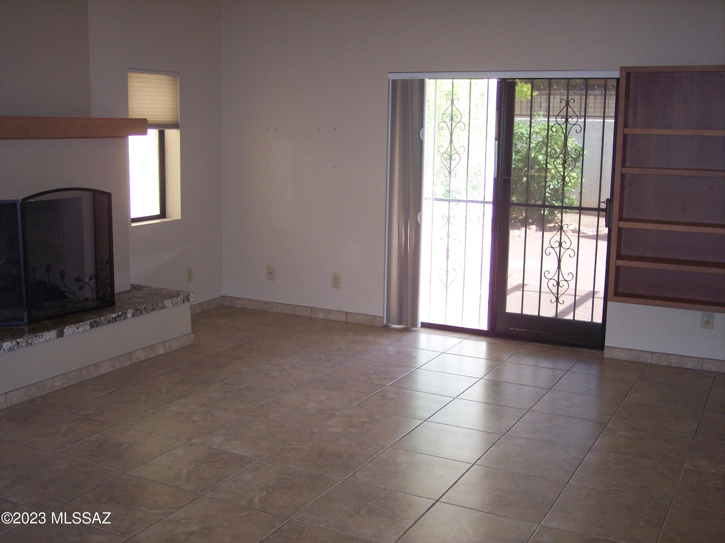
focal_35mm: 39
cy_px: 272
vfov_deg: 36.8
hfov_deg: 47.9
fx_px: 817
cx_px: 362
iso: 140
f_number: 2.8
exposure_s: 1/60
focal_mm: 8
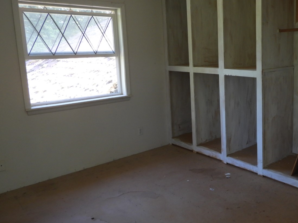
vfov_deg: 40.7
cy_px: 103
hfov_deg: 50.8
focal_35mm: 35
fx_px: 301
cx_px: 217
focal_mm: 4.3
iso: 180
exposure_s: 1/30
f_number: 3.3
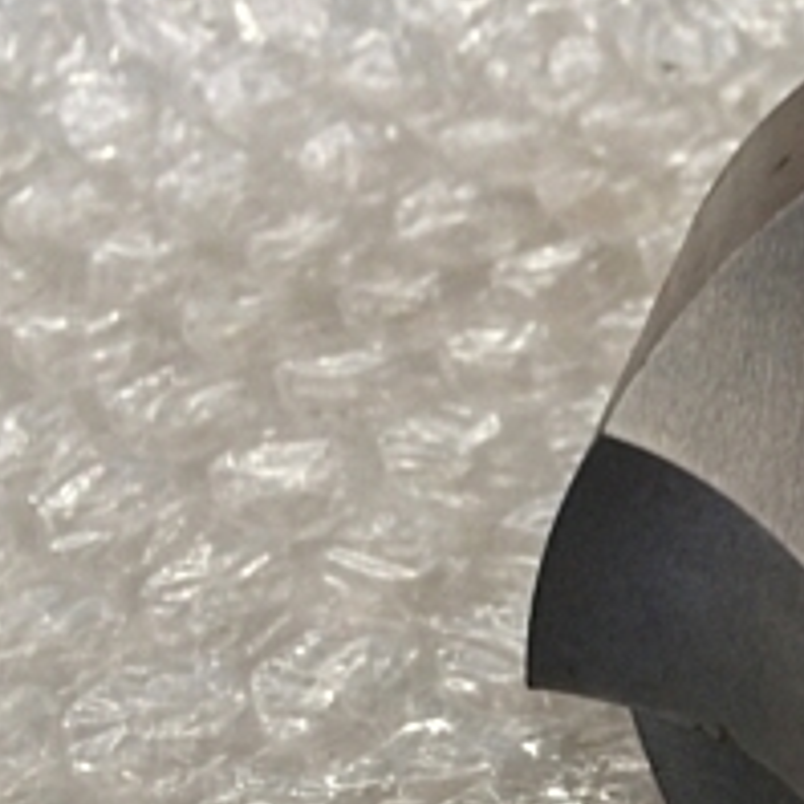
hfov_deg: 19.4
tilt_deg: -48.7
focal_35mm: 83
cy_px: 755
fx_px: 2181
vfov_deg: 20.4
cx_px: 1015
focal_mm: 4.15
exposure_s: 1/30
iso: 64
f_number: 2.2
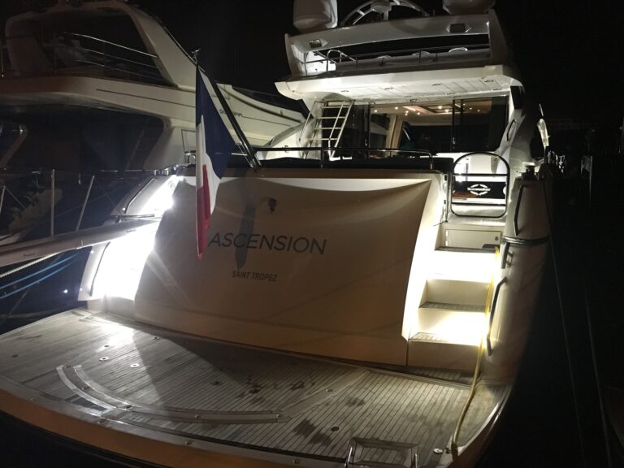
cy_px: 234
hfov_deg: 61.7
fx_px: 523
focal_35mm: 29
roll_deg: -0.4
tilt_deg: -6.4
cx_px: 312
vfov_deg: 48.2
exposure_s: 1/17
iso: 320
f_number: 2.2
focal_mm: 4.15
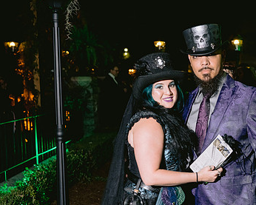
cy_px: 136
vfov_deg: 27.5
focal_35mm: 55
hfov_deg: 33.0
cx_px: 212
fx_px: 417
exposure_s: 1/160
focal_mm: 35
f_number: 3.2
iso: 1250
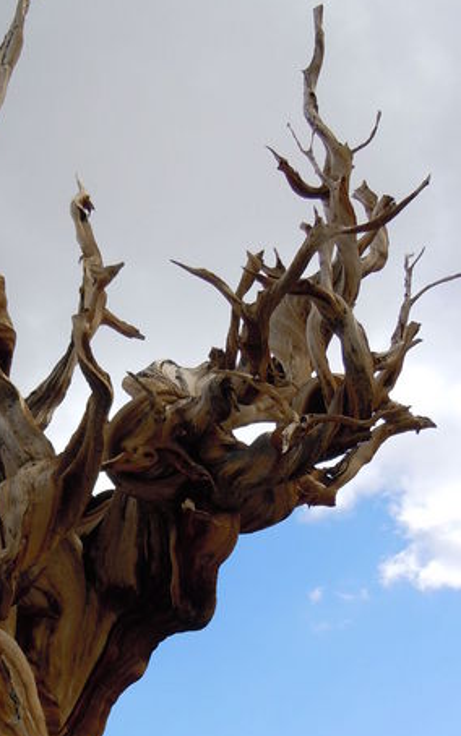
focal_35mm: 56
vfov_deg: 35.5
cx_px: 78
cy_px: 553
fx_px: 1125
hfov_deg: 22.8
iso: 100
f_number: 3.5
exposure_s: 1/640
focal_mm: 5.4
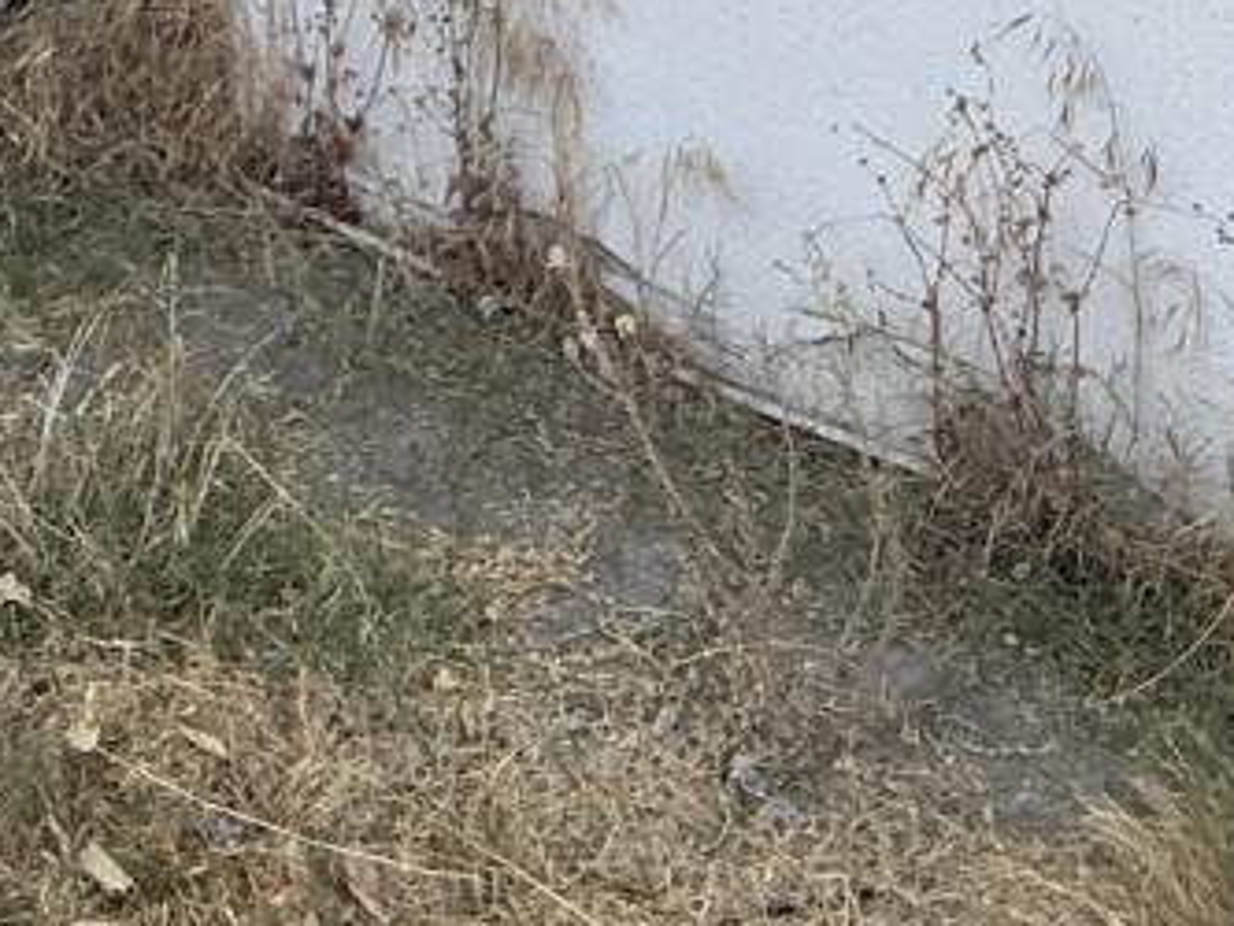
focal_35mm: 63
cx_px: 89
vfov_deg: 18.9
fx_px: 2247
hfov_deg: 29.3
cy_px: -654
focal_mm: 2.22
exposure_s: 1/216
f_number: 2.2
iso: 50
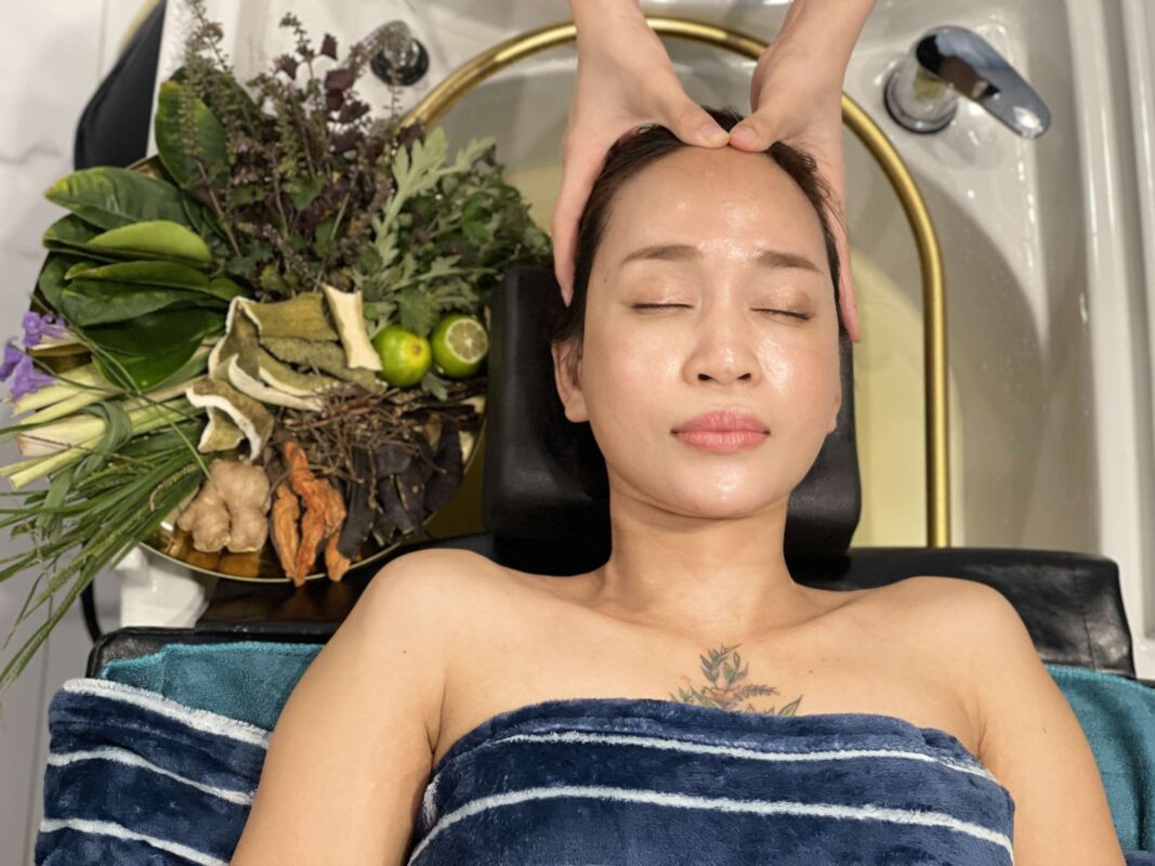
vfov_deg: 22.9
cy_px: 433
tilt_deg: -71.7
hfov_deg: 30.3
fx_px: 2135
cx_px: 578
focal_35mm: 64
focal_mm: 7.5
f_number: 2.2
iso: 200
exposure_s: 1/33
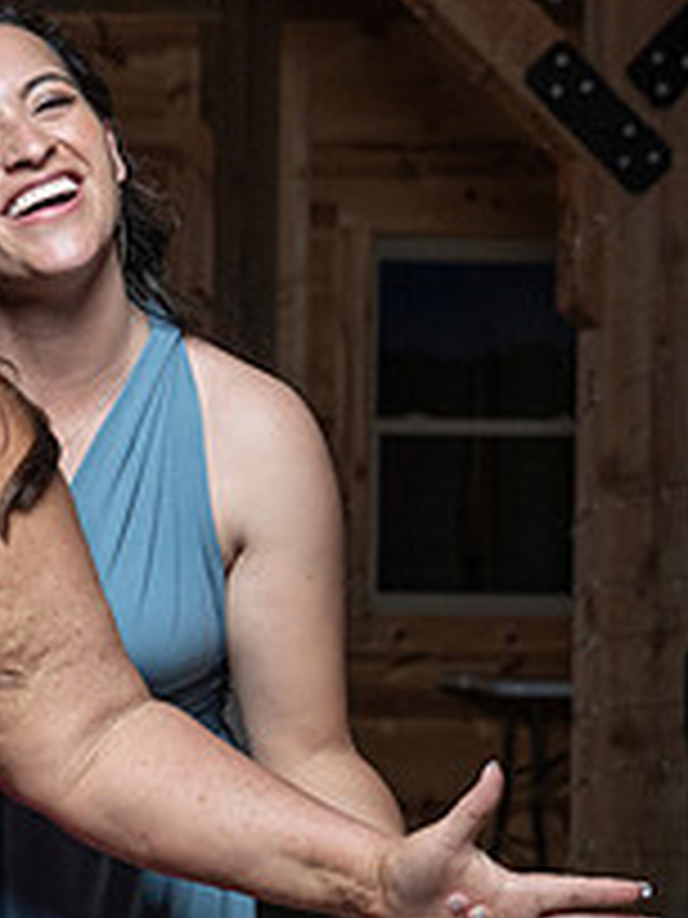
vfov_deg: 14.7
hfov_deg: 10.7
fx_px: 3551
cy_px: 607
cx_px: -274
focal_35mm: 134
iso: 2000
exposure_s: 1/200
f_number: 4
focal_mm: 40
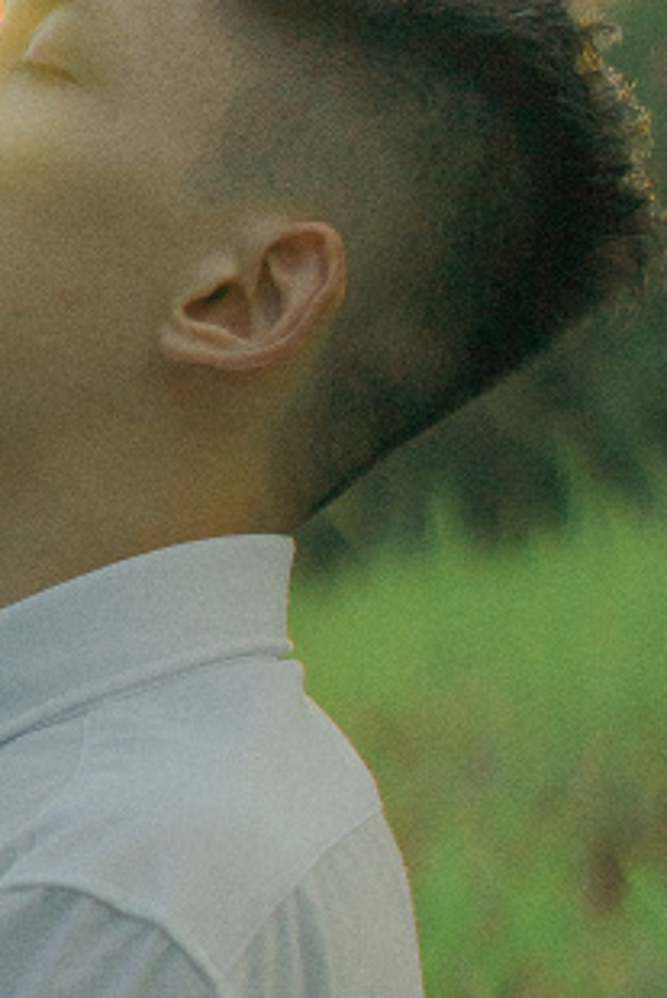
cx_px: -329
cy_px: 1001
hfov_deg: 6.4
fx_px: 5913
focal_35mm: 213
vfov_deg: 9.6
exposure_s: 1/8000
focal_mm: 55
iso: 200
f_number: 1.8
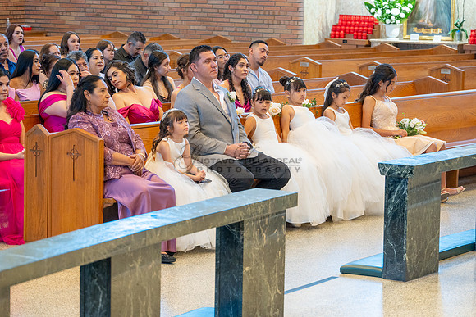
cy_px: 158
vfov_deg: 11.0
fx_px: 1653
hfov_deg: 16.4
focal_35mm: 125
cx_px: 238
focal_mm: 125
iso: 1250
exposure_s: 1/50
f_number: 6.7
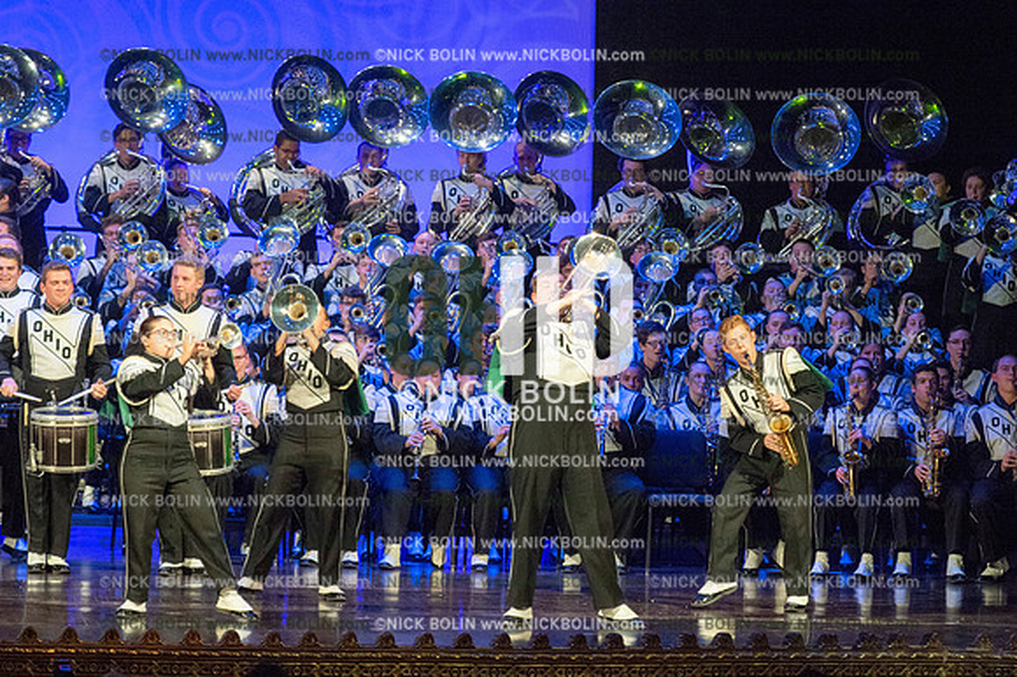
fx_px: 5505
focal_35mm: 195
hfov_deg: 10.6
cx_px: 508
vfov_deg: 7.0
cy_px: 338
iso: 8000
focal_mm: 195
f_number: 5.6
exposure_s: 1/320
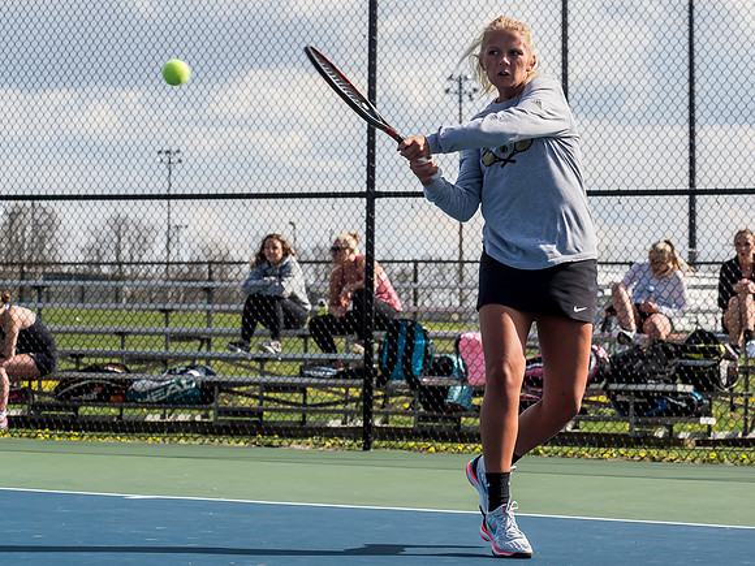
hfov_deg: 12.4
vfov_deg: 9.3
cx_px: 511
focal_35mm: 159
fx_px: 3471
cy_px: 223
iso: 400
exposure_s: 1/1600
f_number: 5
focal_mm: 57
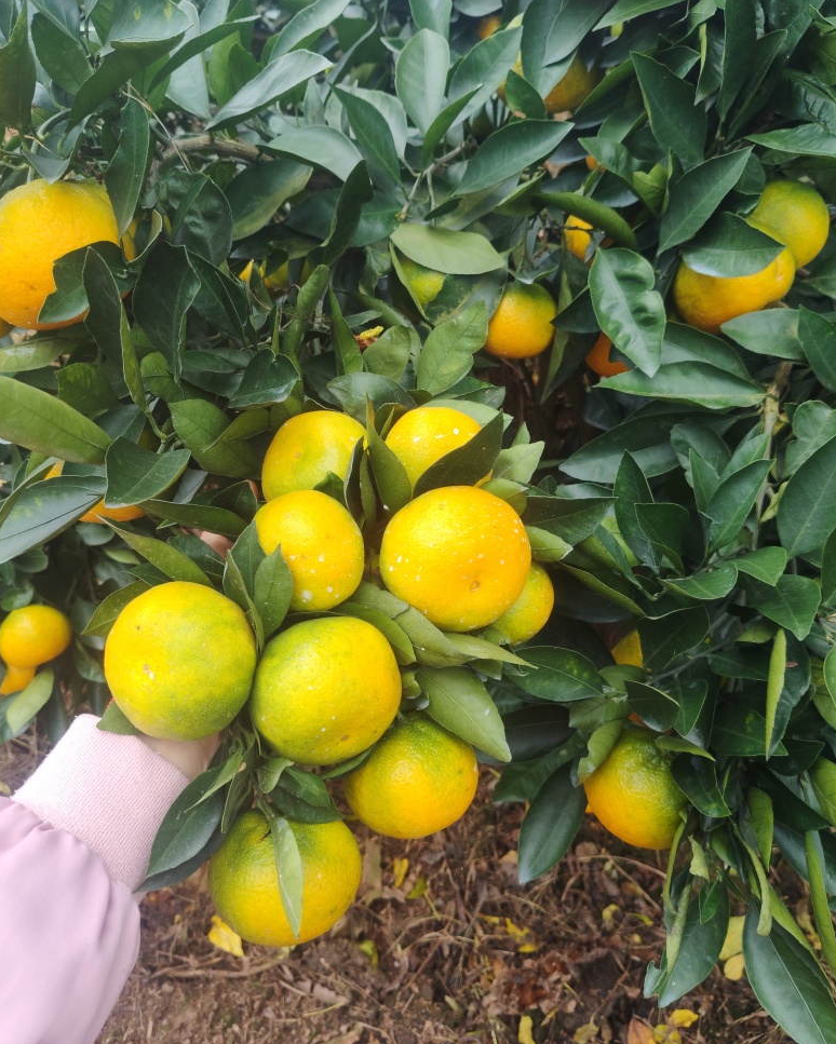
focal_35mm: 28
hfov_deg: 51.5
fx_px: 866
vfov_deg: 62.2
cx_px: 412
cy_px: 519
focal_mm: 4.84
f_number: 1.88
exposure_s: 1/252
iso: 100
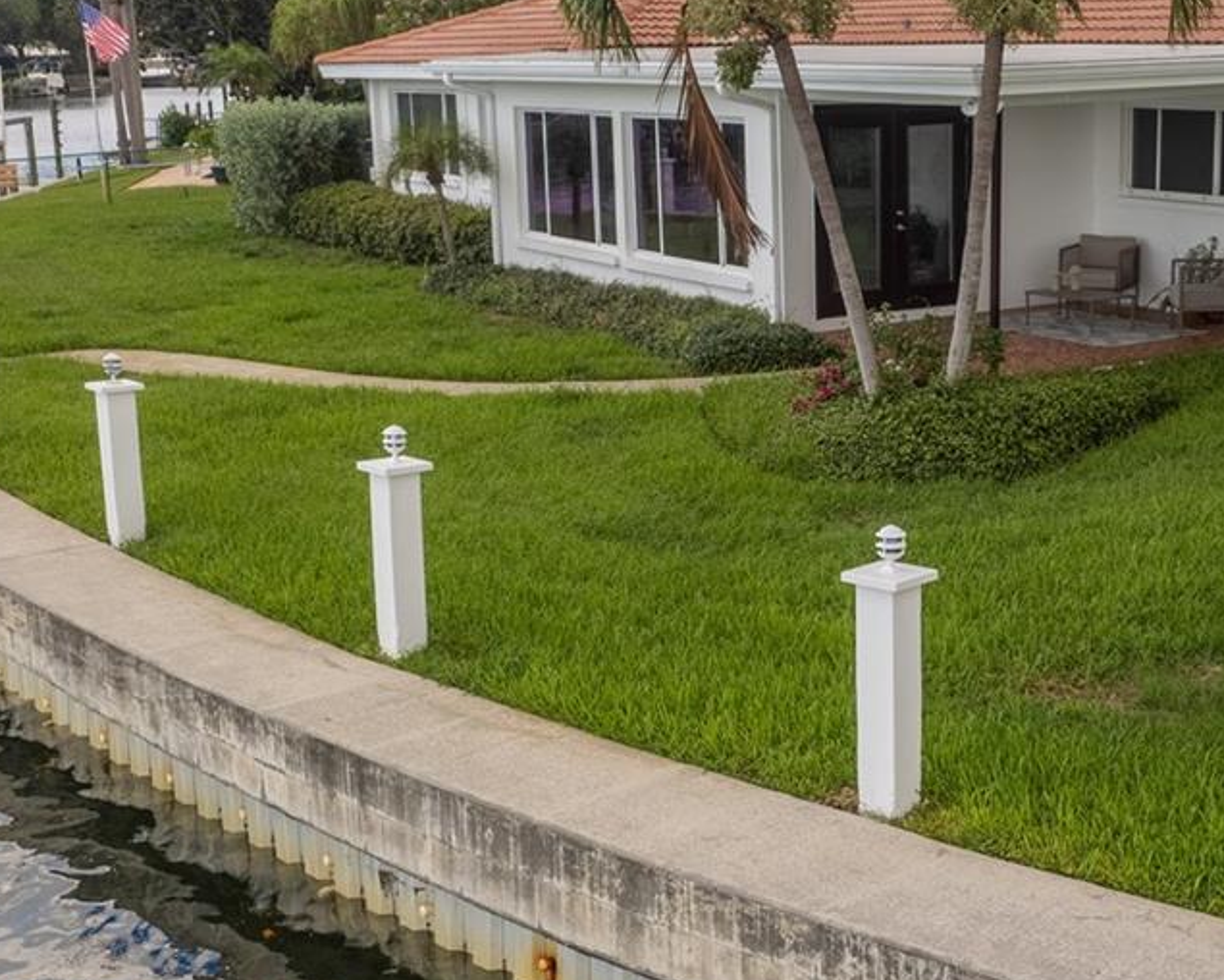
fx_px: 1884
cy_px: 552
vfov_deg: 29.1
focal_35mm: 52
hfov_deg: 35.6
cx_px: 840
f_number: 2.8
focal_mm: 8.38
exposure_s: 1/1500
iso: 100
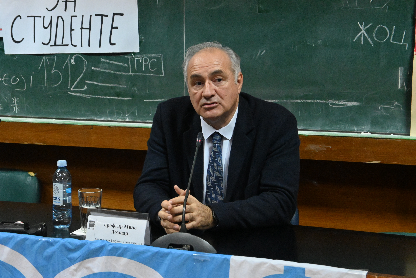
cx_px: 208
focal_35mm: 75
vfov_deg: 18.2
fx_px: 867
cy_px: 139
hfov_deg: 27.0
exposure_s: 1/60
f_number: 6.3
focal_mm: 50
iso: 6400
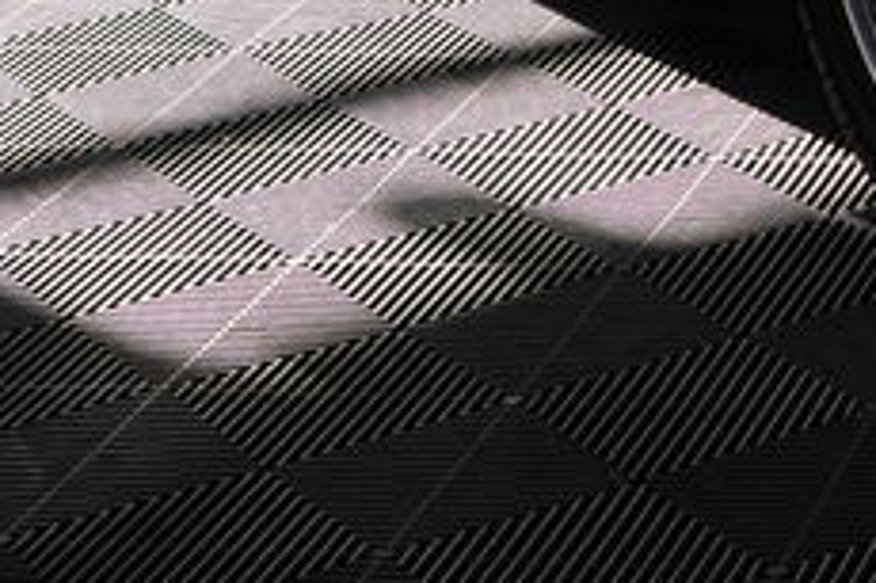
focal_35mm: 172
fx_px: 4182
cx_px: 1261
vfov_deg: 7.4
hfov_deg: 11.5
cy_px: -827
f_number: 3.9
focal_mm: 19
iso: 200
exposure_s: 1/100
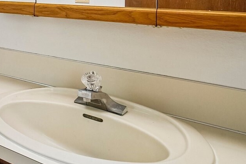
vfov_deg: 29.0
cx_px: -71
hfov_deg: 33.6
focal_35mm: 43
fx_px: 294
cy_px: -5
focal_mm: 16
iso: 1600
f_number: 8
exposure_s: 1/15
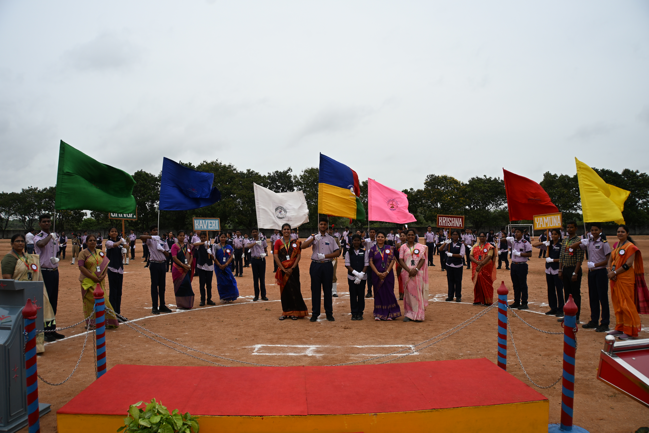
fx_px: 825
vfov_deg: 29.4
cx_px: 324
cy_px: 216
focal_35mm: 46
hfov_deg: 43.0
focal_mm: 30.5
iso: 100
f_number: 10
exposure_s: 1/400
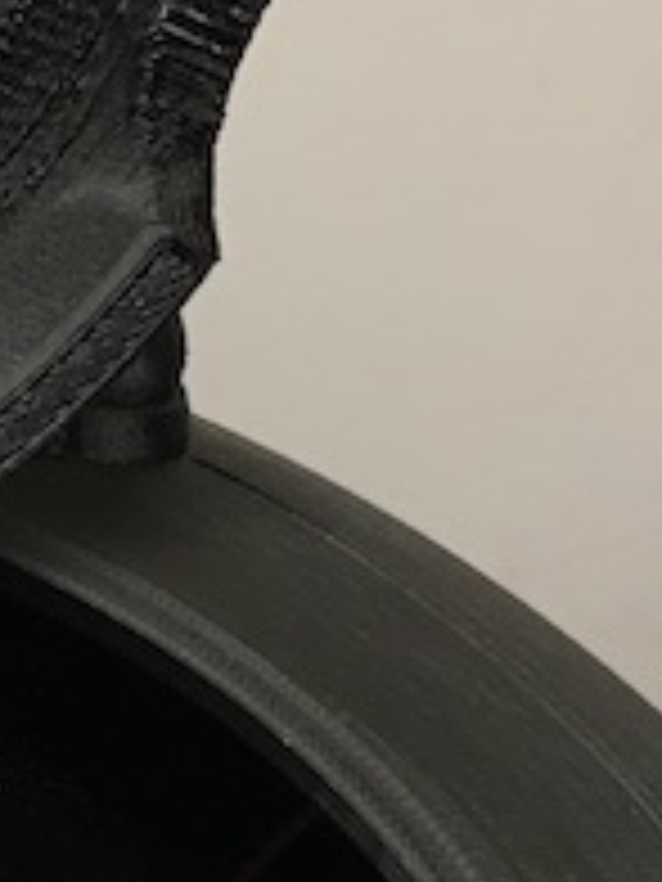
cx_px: -491
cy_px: 1082
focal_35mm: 158
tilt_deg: -52.4
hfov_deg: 9.0
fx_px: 4029
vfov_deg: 12.2
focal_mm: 4.15
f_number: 2.2
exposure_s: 1/30
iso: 80
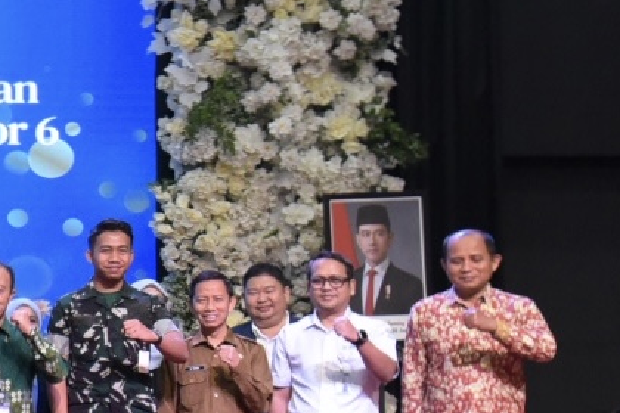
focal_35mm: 159
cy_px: 333
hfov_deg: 11.9
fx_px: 2738
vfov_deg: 8.6
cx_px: -507
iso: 4000
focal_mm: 42
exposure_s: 1/160
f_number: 6.3
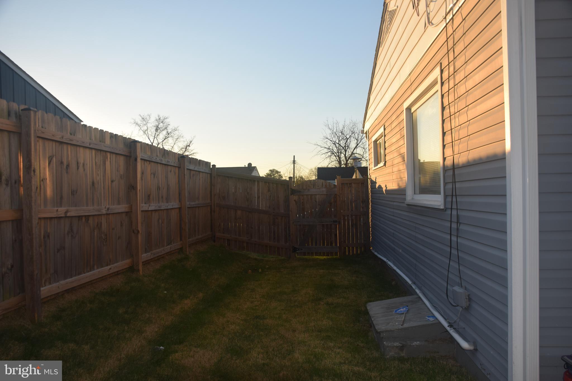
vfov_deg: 43.6
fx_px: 477
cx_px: 286
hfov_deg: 61.9
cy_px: 190
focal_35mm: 30
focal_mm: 20
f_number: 5.6
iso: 110
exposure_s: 1/125
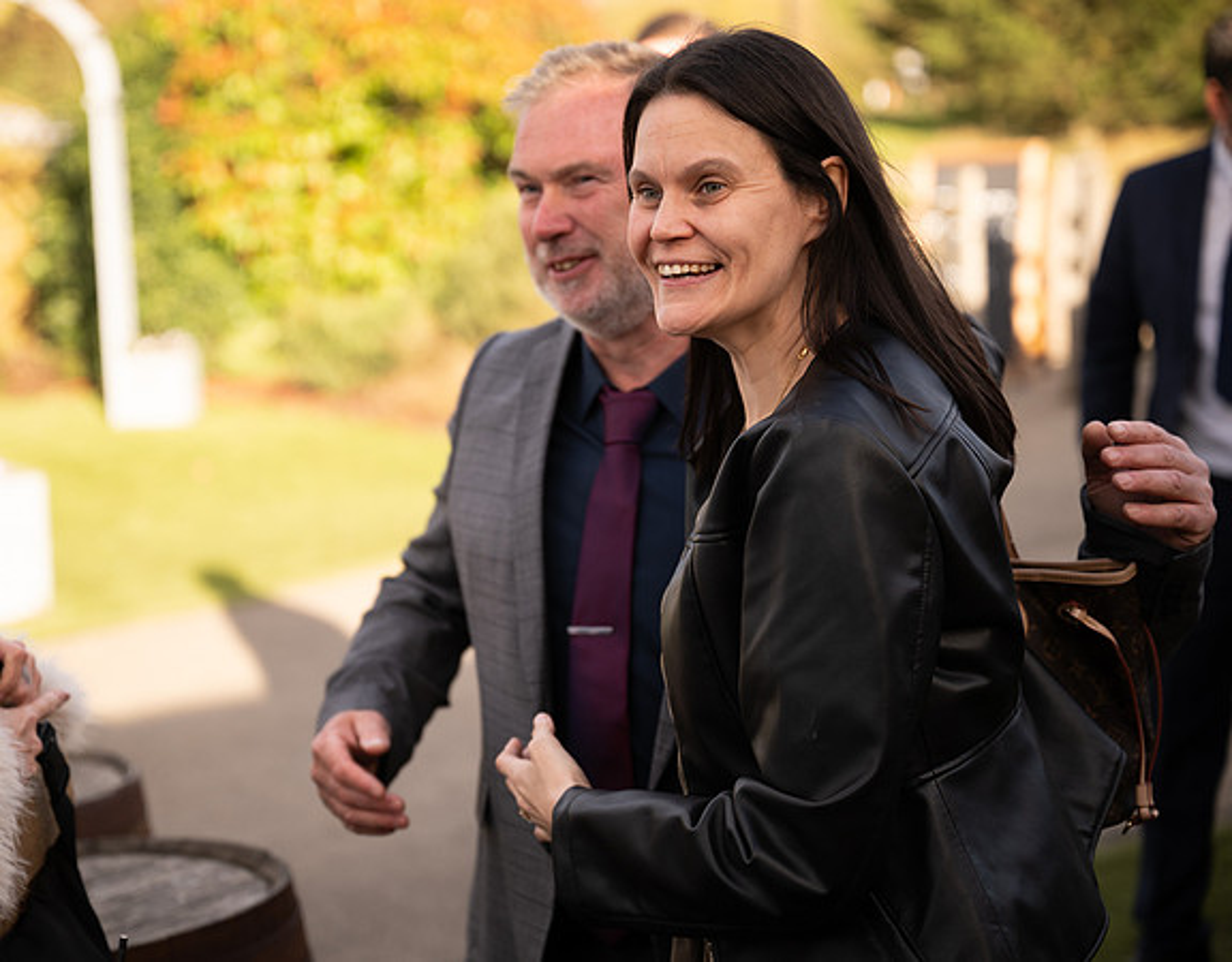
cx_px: 479
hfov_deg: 23.6
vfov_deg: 18.5
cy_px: 460
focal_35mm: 82
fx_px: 2948
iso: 125
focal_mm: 70
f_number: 2.8
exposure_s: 1/500
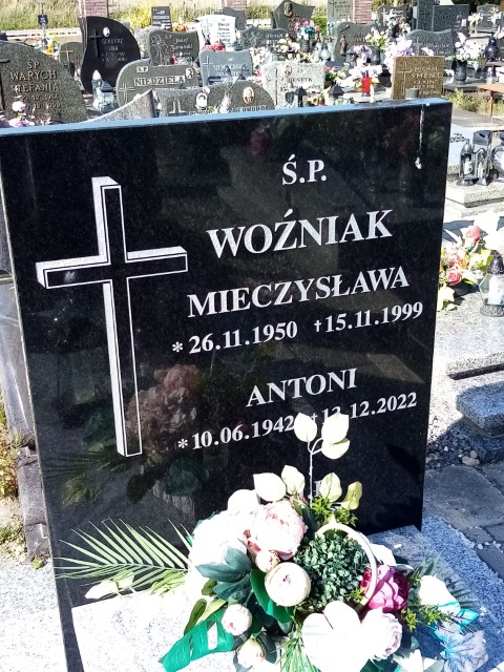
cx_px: 252
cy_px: 336
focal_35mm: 26
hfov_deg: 53.1
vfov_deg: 67.3
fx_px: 505
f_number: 1.8
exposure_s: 1/677
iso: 109
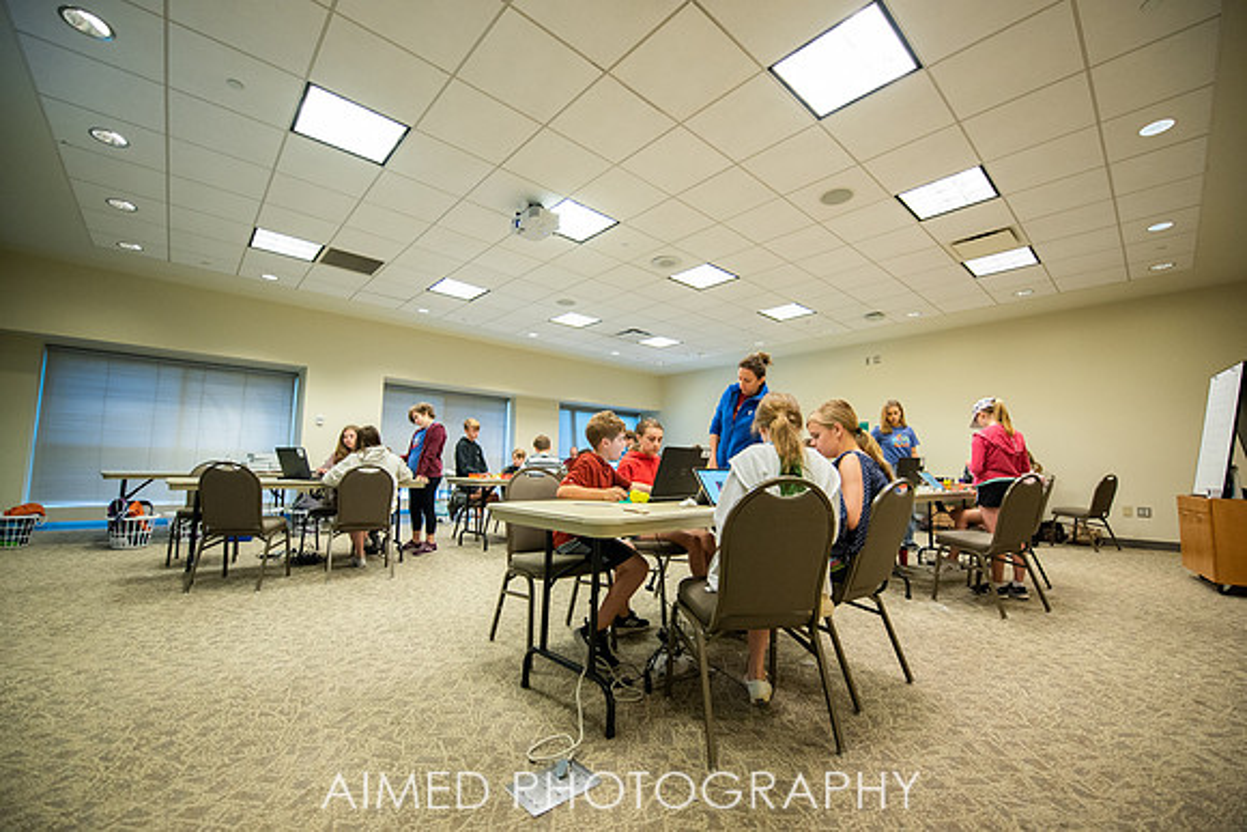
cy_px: 416
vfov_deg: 81.2
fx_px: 485
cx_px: 624
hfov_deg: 104.2
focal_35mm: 14
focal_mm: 14
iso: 1000
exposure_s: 1/250
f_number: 2.8
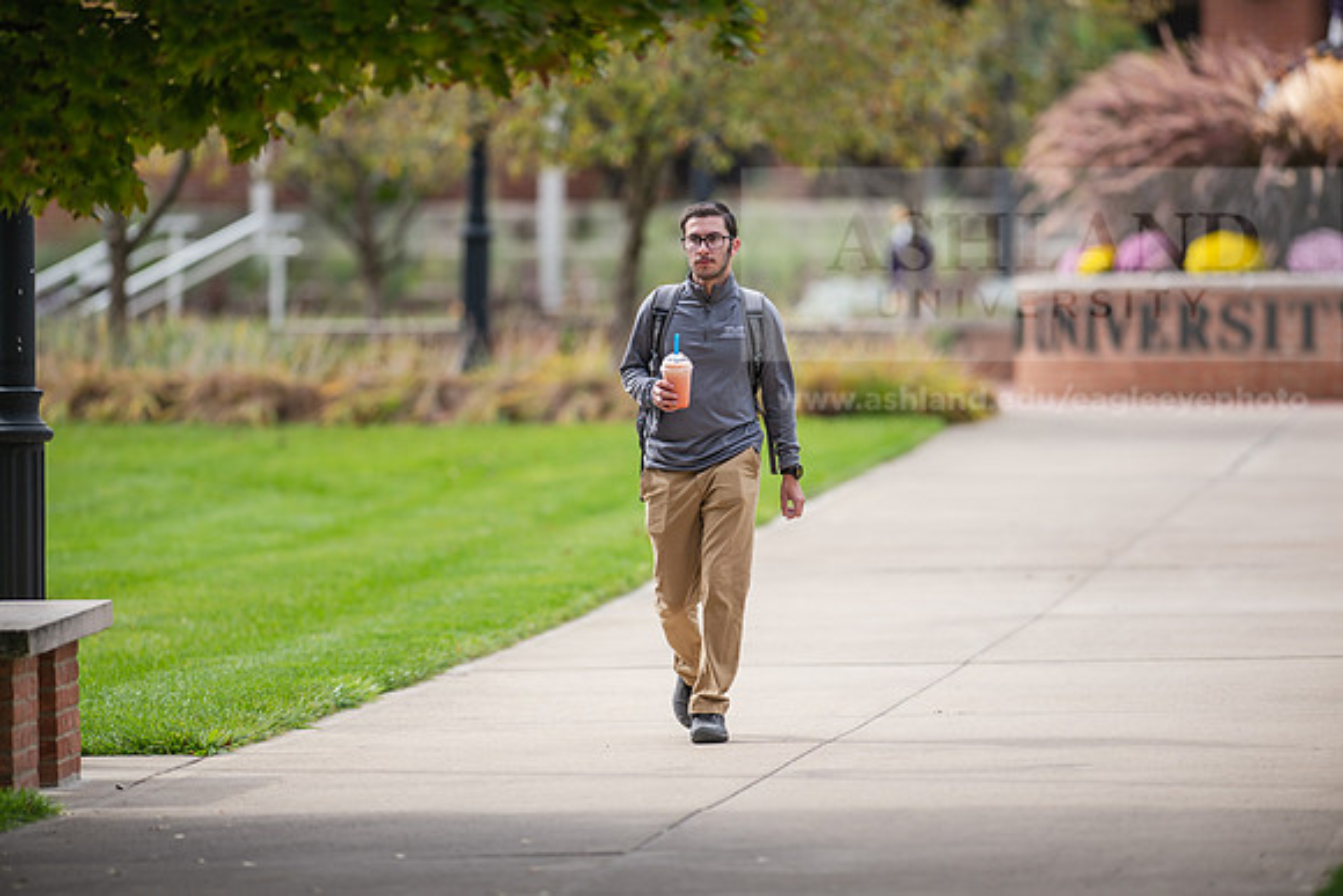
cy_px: 448
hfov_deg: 6.9
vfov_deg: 4.6
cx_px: 672
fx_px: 11194
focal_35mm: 300
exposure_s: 1/640
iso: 100
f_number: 3.2
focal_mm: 300
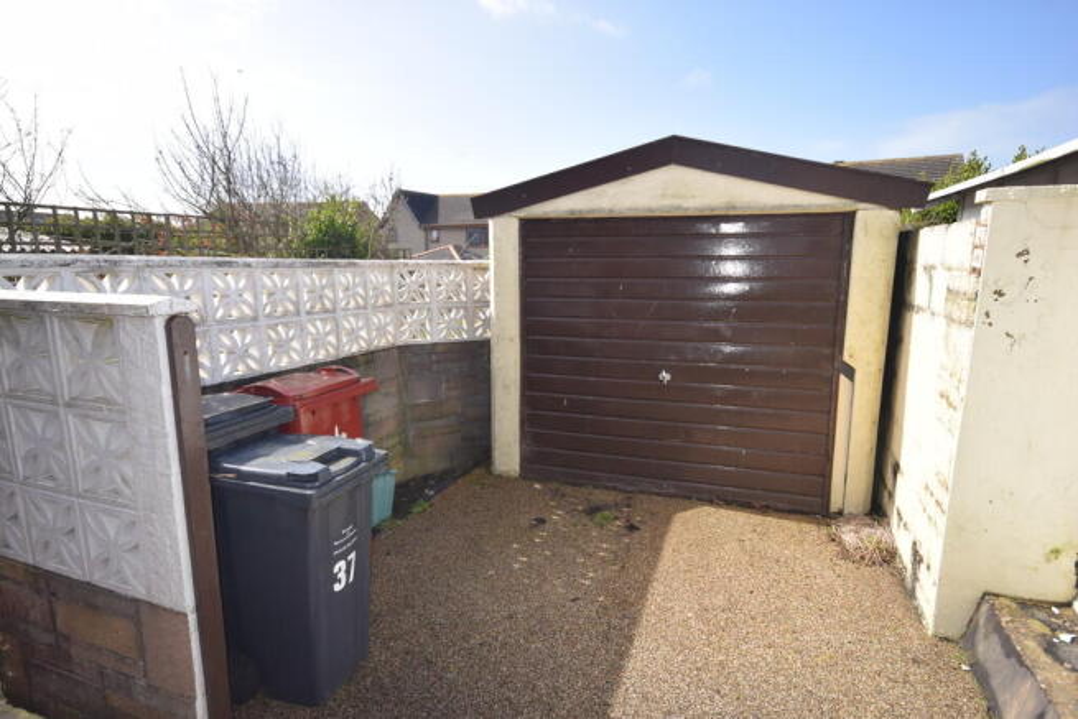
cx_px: 539
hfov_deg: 85.4
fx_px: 584
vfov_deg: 63.2
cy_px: 360
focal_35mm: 20
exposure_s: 1/200
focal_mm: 13
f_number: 7.1
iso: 100
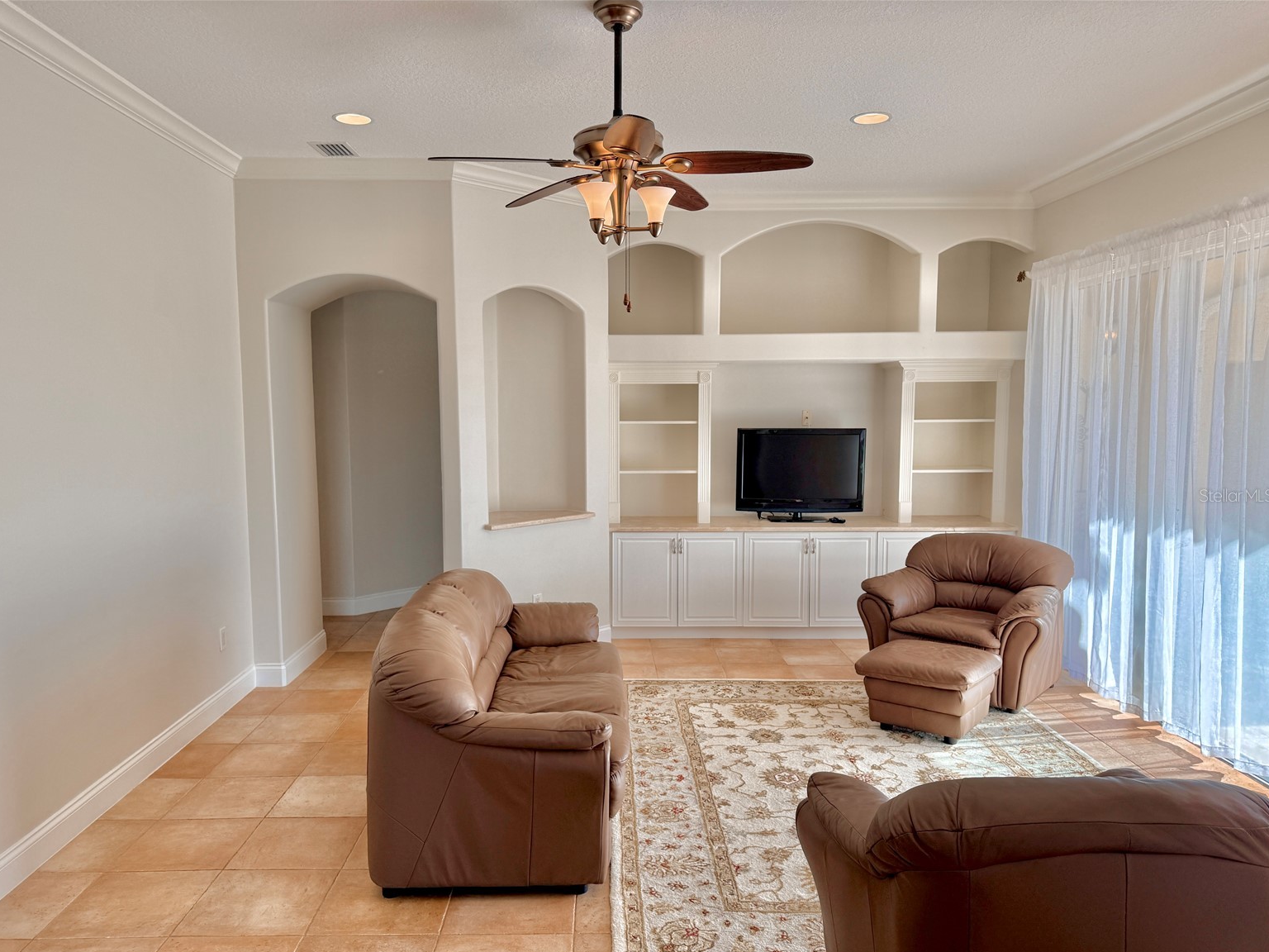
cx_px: 616
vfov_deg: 54.9
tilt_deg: -4.6
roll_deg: -0.6
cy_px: 495
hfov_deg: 69.4
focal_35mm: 25
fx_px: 916
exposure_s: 1/589
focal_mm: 6.76
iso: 80
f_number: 1.78
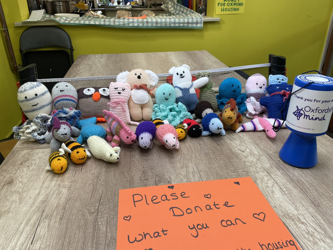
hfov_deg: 67.3
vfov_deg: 53.1
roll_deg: +0.9
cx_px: 166
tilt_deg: -26.7
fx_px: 250
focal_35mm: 26
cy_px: 125
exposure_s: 1/100
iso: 64
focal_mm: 4.2
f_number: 1.6
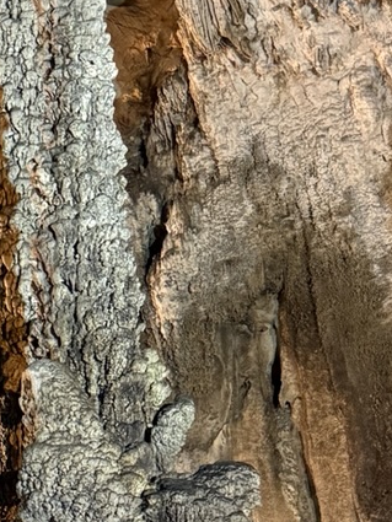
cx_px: -20
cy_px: 292
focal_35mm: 113
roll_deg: +0.3
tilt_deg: +21.9
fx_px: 1705
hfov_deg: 12.9
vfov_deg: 17.4
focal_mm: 6.76
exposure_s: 1/25
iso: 800
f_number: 1.78
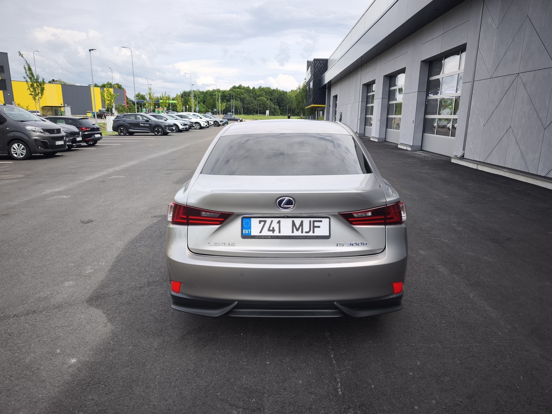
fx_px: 367
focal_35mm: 23
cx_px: 276
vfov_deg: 58.9
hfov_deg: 73.9
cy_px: 207
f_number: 1.6
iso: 80
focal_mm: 6.57
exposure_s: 1/1598
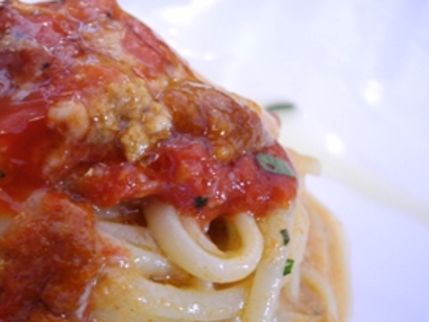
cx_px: 82
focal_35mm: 46
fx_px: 570
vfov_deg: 31.3
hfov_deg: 39.5
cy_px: 215
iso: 400
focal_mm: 6
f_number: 2.8
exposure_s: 1/7
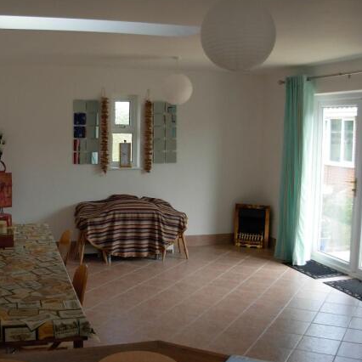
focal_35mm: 46
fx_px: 544
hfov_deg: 36.6
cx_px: 137
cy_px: 180
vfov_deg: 36.8
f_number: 2.9
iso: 79
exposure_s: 1/82.9
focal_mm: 6.3
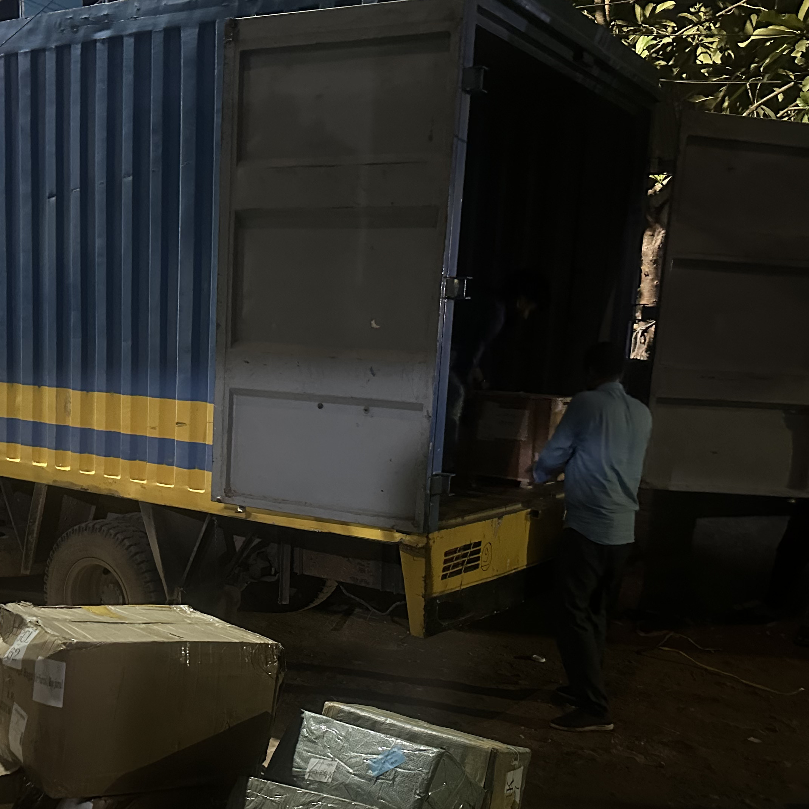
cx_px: 308
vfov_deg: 41.4
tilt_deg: -15.6
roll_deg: -1.6
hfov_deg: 41.6
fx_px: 1058
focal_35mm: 40
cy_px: 523
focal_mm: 6.86
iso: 2000
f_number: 1.78
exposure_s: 1/17
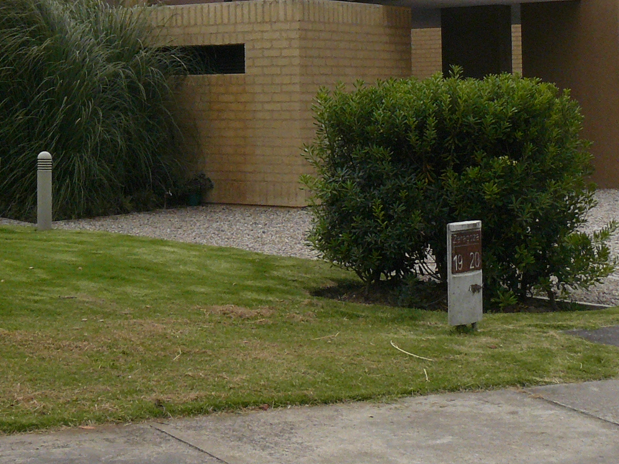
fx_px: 1323
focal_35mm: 74
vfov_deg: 19.3
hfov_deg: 26.2
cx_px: 209
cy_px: 0
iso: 200
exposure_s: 1/250
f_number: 7.1
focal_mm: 6
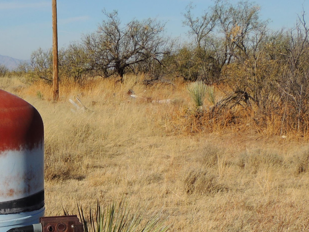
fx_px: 759
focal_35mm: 85
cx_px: 6
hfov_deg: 22.2
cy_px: 250
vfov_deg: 16.9
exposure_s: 1/1600
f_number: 3.6
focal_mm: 6.2
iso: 100
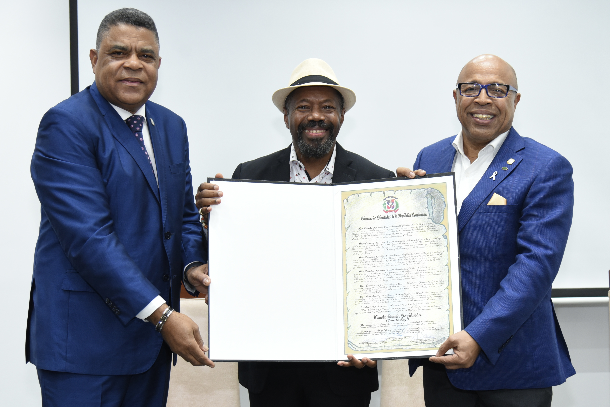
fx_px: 847
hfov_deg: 39.6
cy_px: 204
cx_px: 305
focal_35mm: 50
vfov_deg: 27.0
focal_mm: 50
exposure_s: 1/125
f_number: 4
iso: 1600
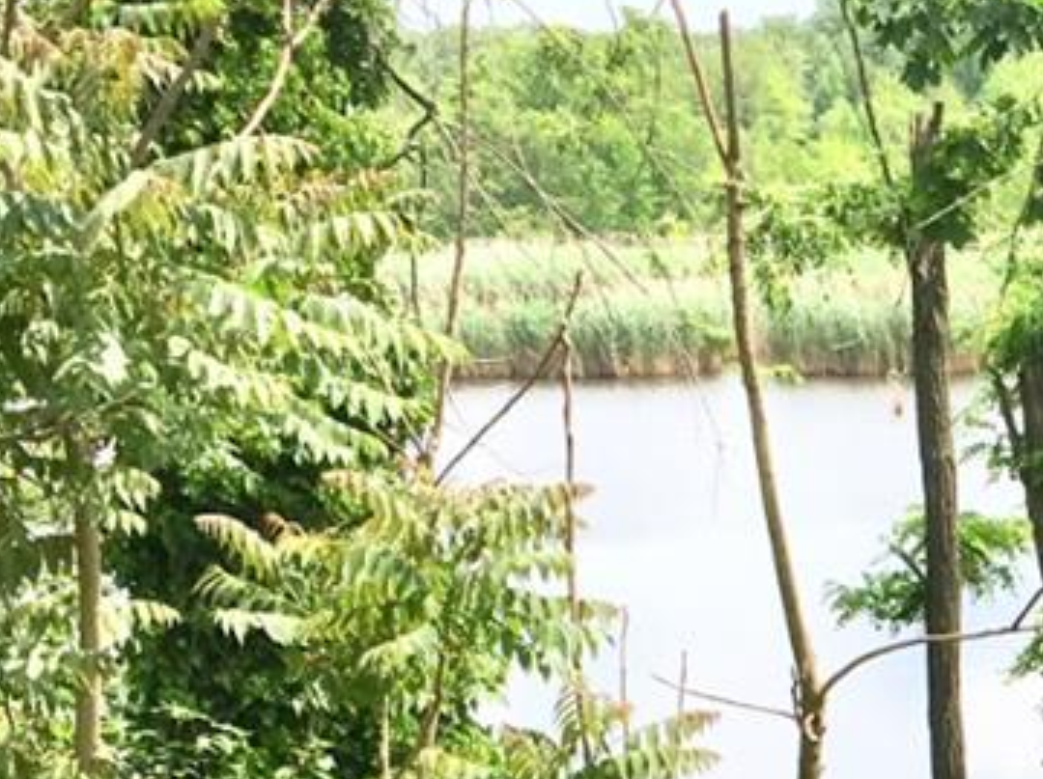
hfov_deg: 15.3
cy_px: 1124
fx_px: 3641
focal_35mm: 121
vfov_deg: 11.7
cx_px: 1457
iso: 25
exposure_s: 1/1026
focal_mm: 4.15
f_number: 2.2
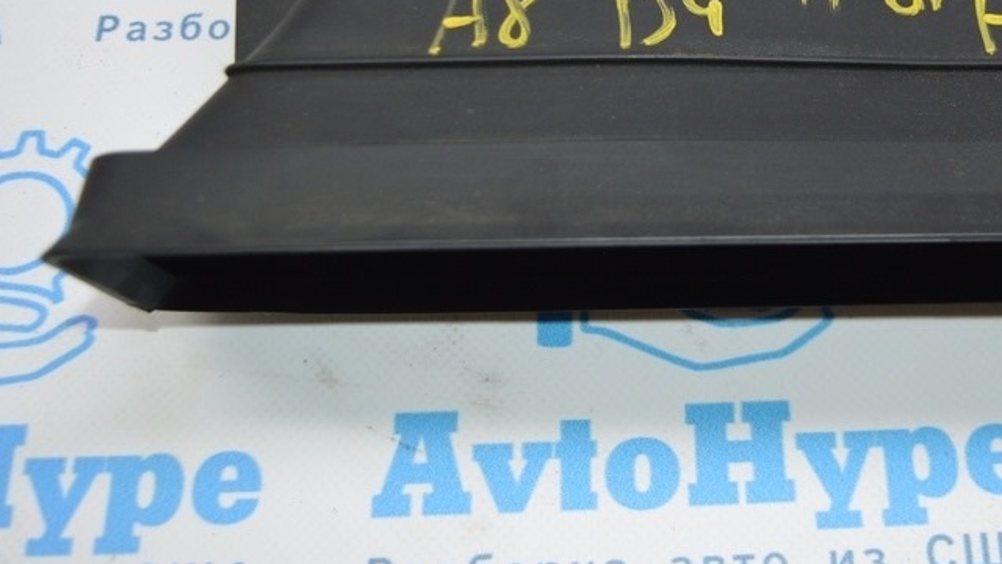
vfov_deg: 18.9
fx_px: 1670
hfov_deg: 33.0
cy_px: 63
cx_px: 703
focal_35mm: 63
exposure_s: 1/80
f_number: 4
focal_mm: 25
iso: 400
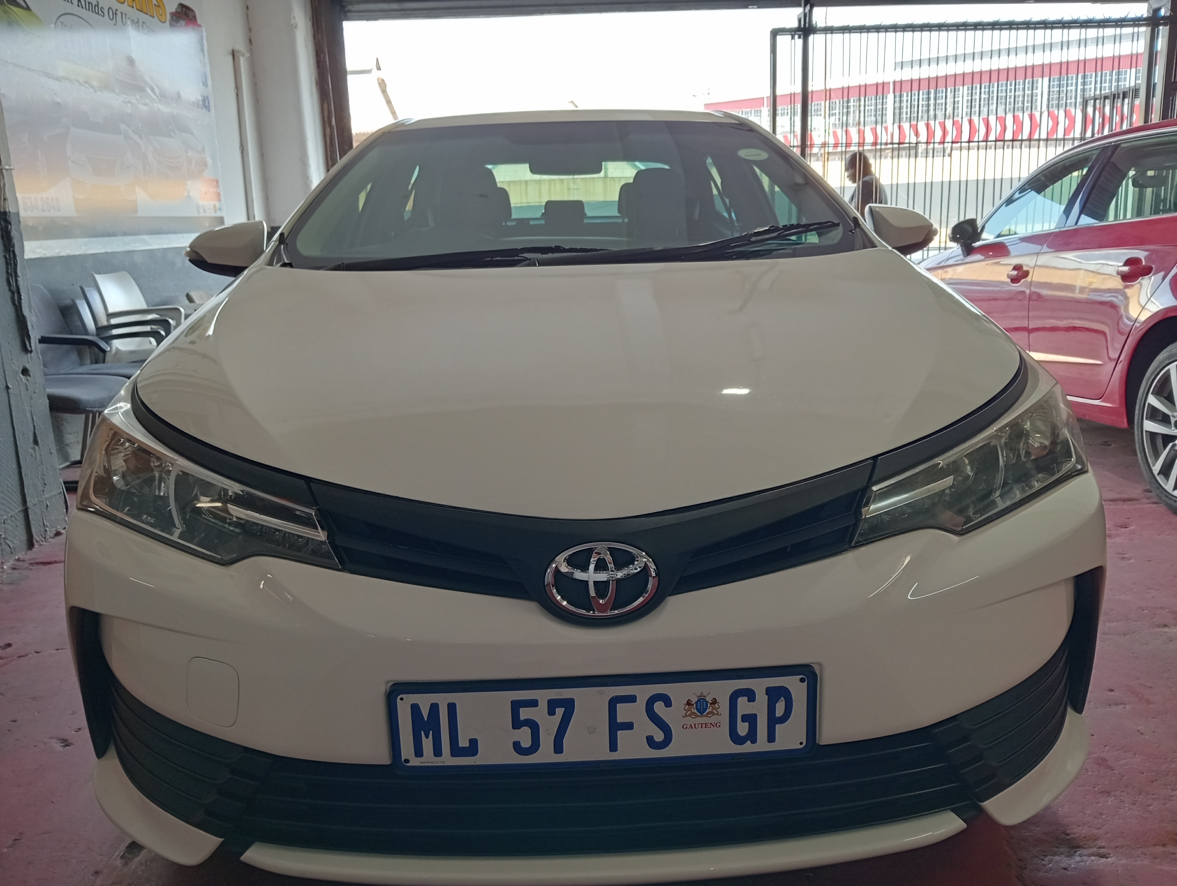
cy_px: 443
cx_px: 588
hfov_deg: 63.4
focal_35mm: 28
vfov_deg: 49.9
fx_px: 953
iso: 99
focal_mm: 3.98
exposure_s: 1/152
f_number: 1.8
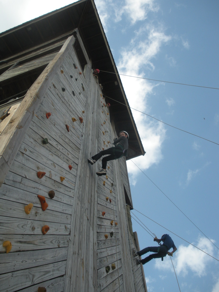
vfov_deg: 51.4
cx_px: 110
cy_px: 146
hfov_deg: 39.7
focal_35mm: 36
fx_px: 304
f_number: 3.5
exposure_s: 1/525
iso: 88
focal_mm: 6.3
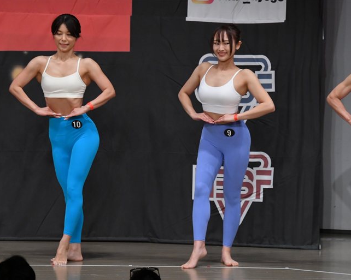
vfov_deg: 5.7
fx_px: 2824
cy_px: 140
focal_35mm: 272
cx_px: 170
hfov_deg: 7.1
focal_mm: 160
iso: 3200
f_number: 5.6
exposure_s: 1/400
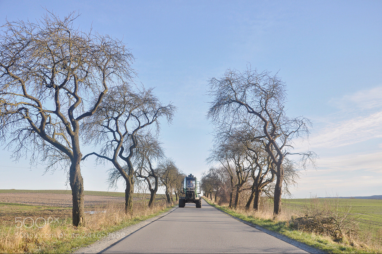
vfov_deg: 35.4
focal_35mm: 38
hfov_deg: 51.3
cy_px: 127
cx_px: 191
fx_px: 398
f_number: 7.1
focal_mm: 25
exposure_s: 1/200
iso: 200
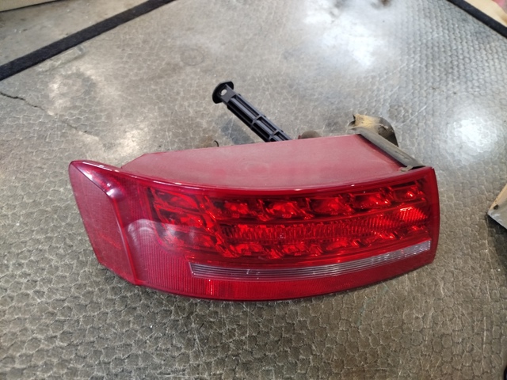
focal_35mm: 24
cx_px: 254
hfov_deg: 71.6
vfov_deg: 56.8
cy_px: 190
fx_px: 352
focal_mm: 5.31
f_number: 1.7
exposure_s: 1/20
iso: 500
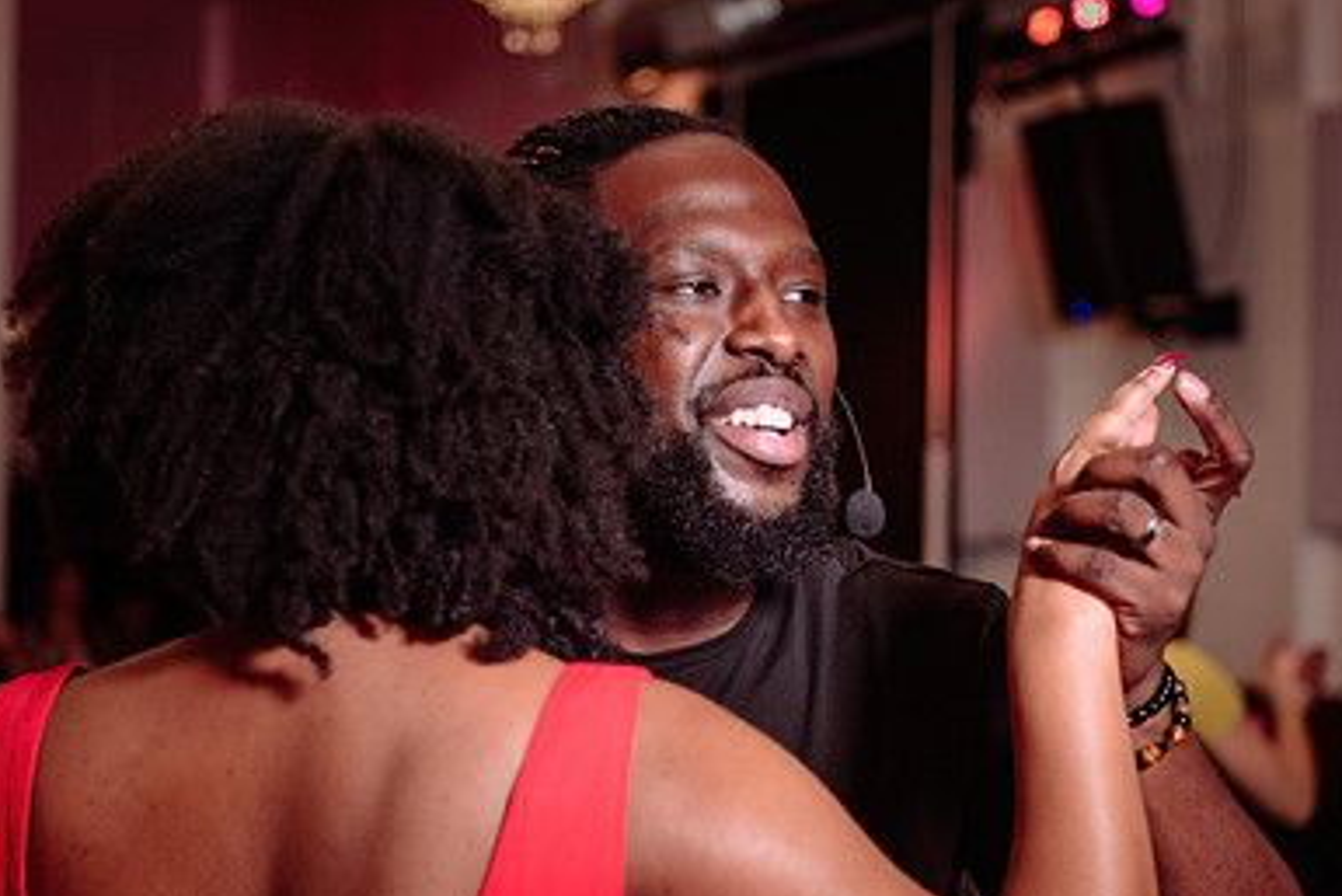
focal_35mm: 87
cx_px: 763
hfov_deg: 23.4
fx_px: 3244
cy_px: 568
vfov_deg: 15.7
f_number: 2.8
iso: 800
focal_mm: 52
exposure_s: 1/160
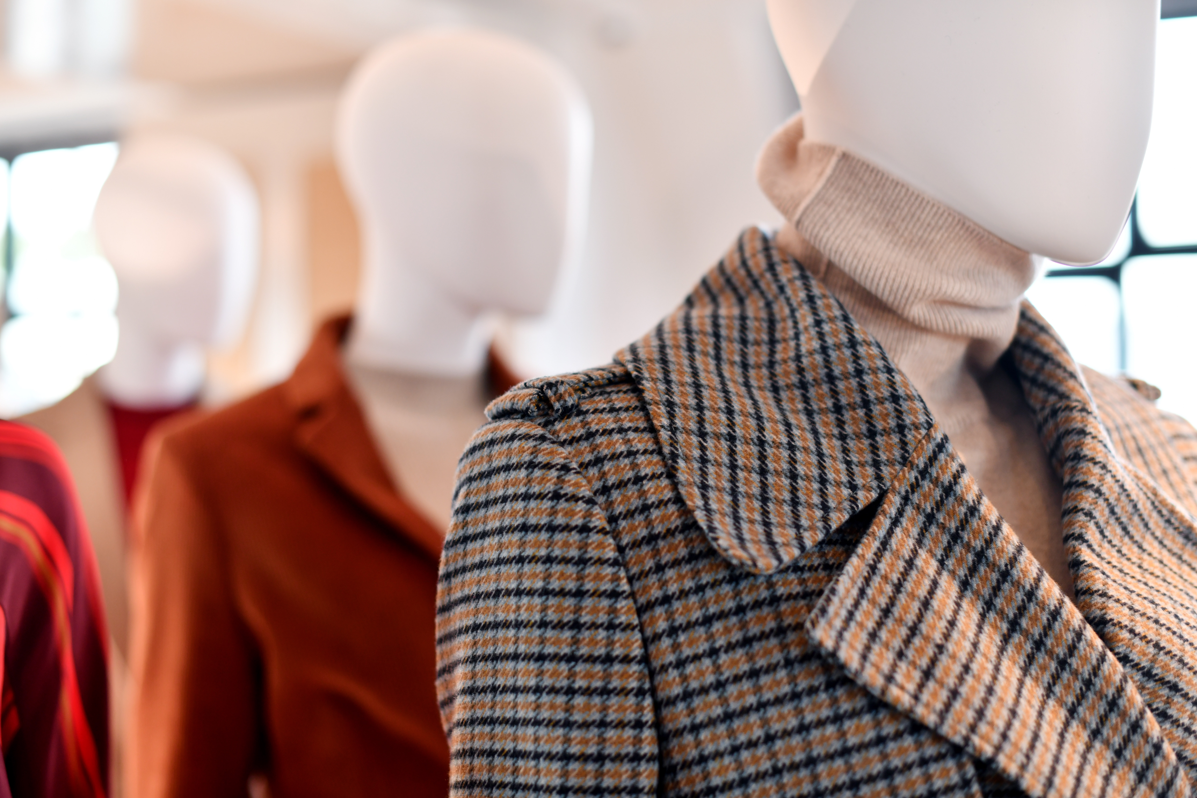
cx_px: 598
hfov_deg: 39.6
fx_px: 1662
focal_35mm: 50
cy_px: 399
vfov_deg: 27.0
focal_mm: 50
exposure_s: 1/100
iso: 400
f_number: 2.5
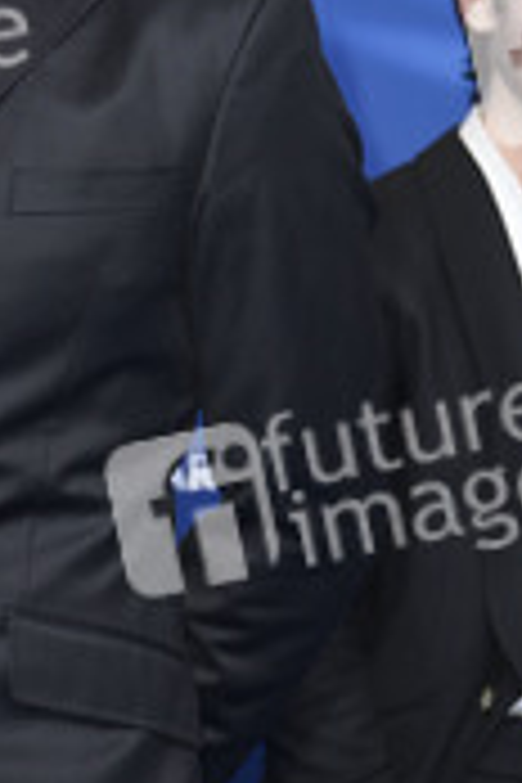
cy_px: 266
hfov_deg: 5.7
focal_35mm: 241
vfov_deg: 8.5
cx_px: -72
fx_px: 5241
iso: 1250
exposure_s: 1/250
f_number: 5.6
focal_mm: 105
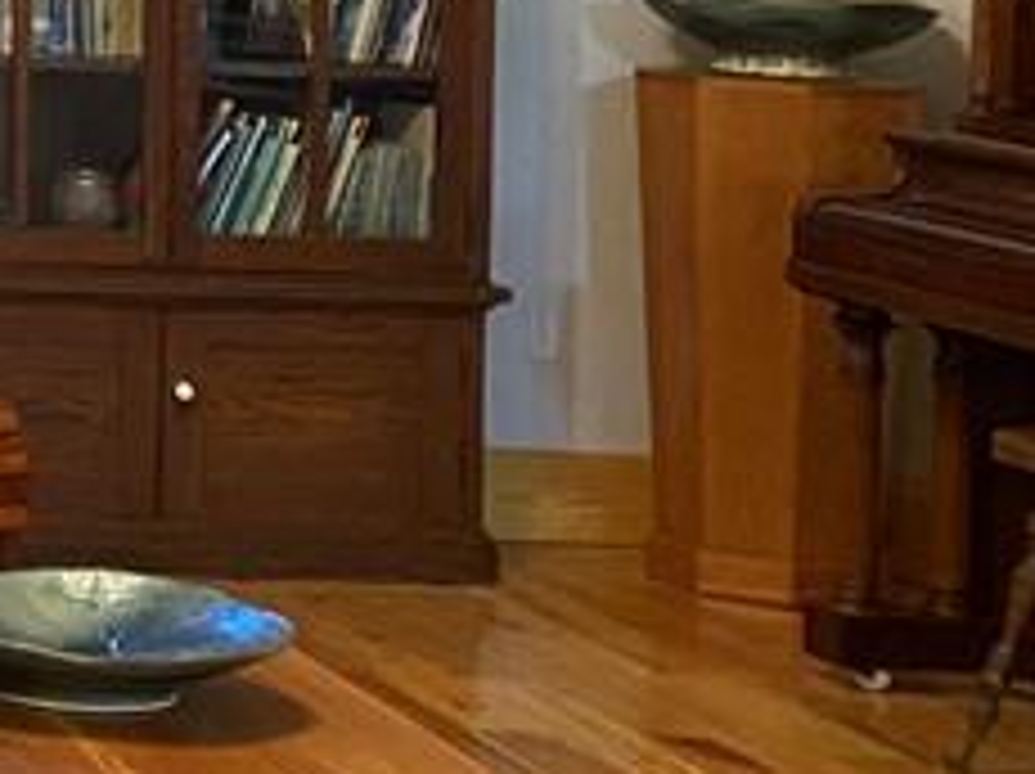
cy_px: -248
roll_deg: -1.8
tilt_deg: -1.2
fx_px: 3465
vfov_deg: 12.3
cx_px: -1089
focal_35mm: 116
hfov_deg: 14.1
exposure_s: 1/60
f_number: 1.8
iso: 400
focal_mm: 4.25
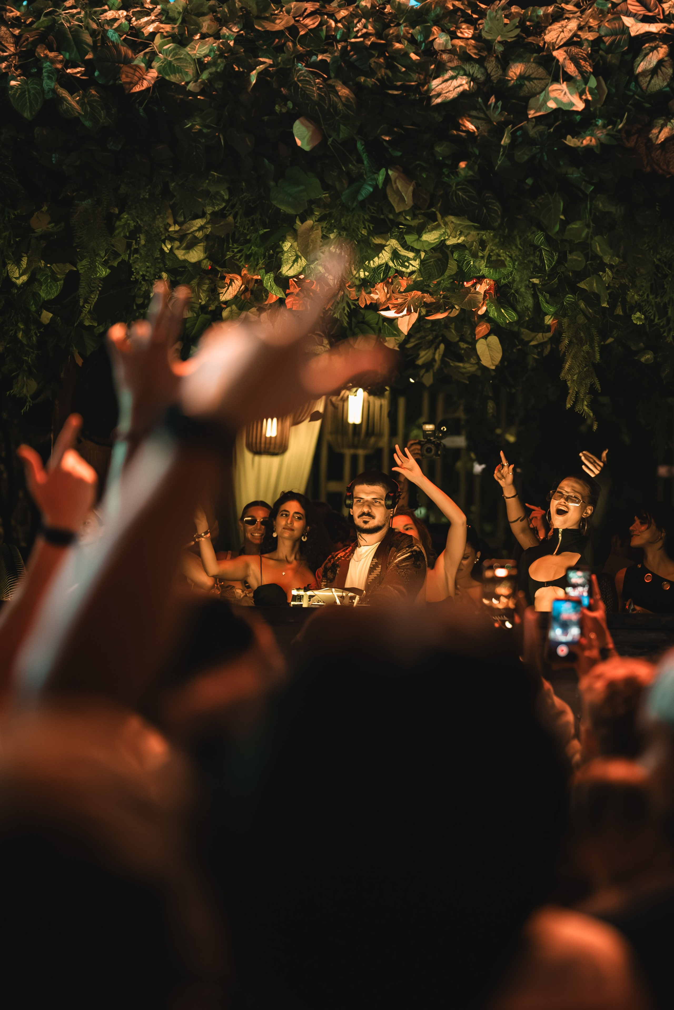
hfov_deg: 16.7
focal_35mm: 81
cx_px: 408
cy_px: 511
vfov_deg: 24.9
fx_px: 2288
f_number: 1.2
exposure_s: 1/250
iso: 2000
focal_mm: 50
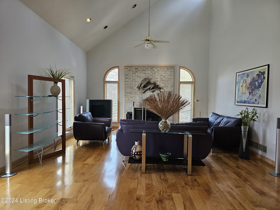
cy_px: 105
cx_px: 140
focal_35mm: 23
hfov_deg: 73.9
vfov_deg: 58.9
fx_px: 186
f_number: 1.7
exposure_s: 1/120
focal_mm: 6.3
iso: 160
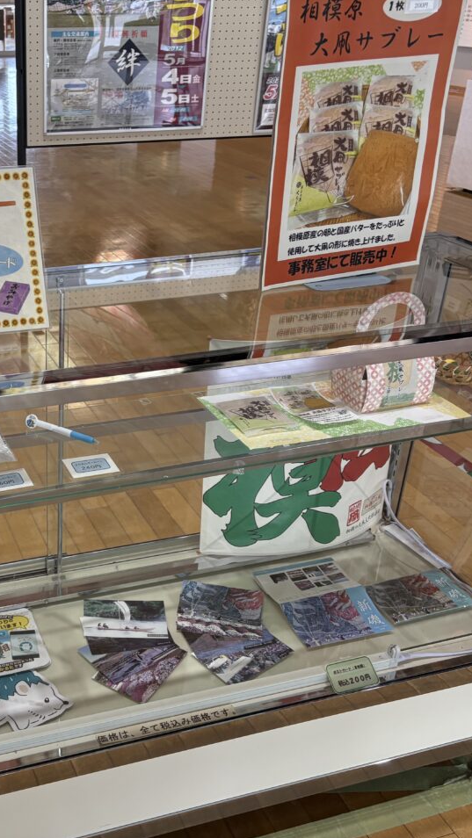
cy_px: 419
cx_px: 34
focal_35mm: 38
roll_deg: -0.3
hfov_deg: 29.7
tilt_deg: -26.0
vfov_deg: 52.8
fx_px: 845
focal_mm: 5.96
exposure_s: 1/100
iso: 100
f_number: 1.6
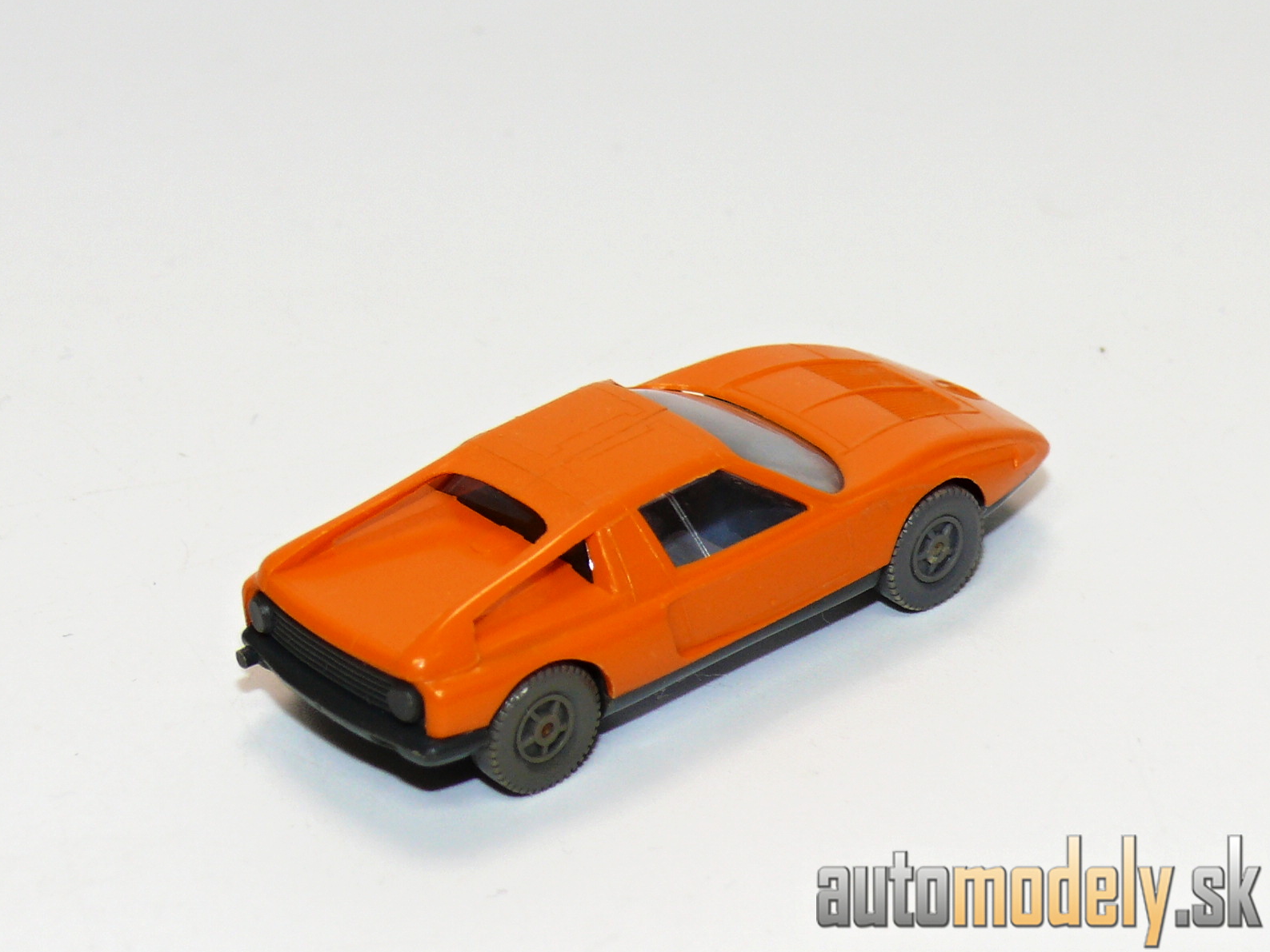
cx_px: 632
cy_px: 478
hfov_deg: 15.5
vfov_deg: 11.7
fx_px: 4660
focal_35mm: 127
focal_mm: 15
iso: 100
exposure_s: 1/30
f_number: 4
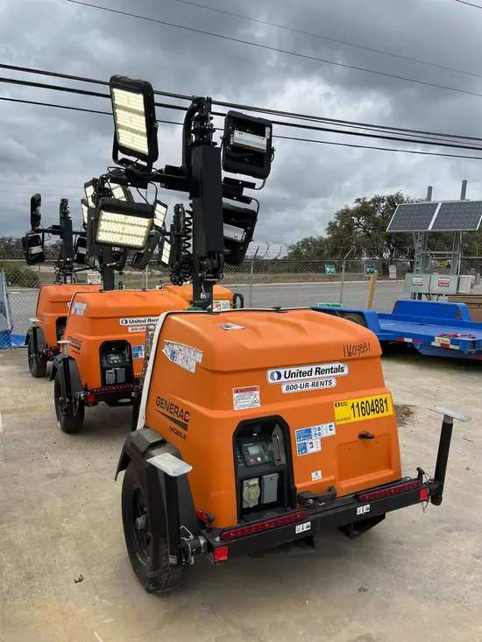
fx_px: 483
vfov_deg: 67.3
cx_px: 241
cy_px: 321
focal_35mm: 26
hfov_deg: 53.1
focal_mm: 5.1
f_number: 1.6
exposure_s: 1/3521
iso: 50
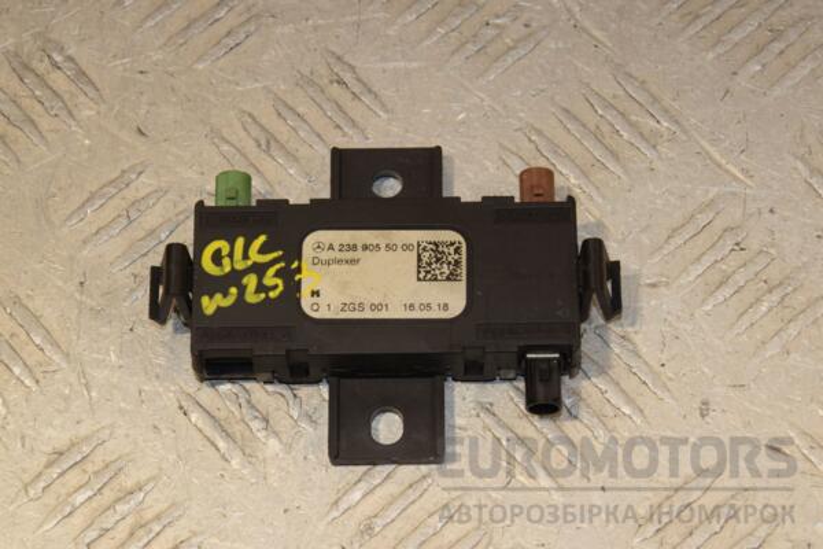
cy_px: 274
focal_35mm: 135
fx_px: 3086
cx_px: 412
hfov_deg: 15.2
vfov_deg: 10.2
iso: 800
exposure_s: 1/200
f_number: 11
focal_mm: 90
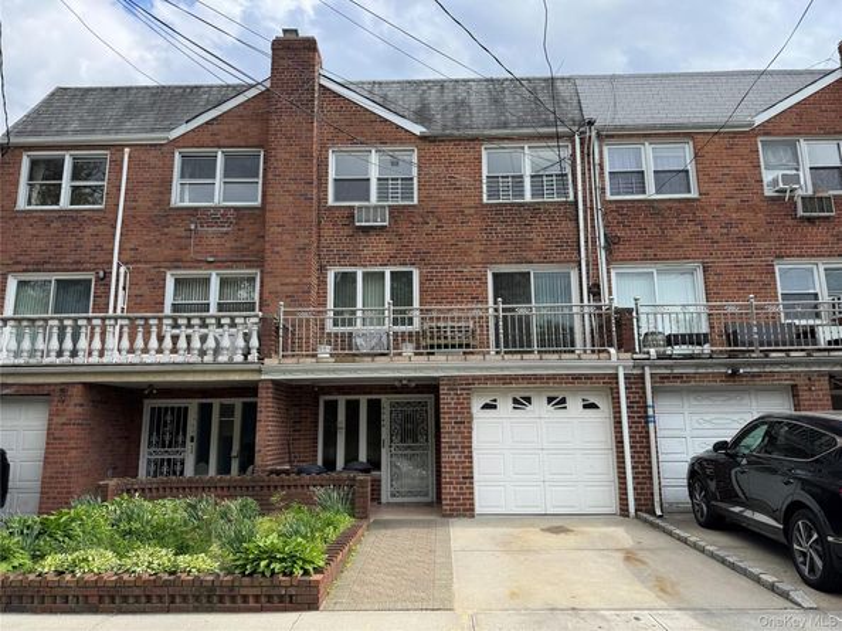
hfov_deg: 71.6
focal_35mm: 24
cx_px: 421
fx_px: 584
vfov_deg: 56.8
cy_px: 316
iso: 80
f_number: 1.78
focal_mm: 6.76
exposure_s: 1/2041
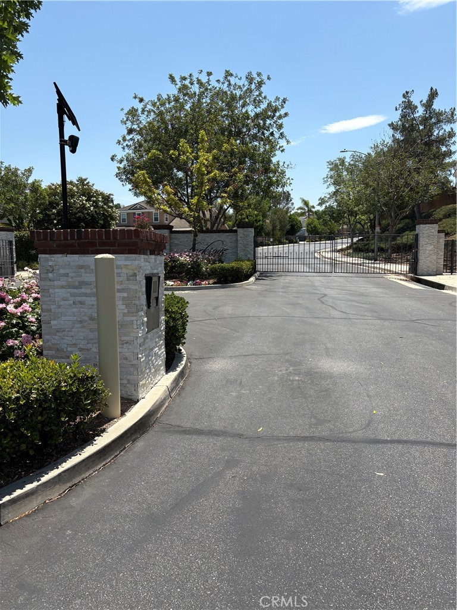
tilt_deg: -4.9
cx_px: 228
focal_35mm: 26
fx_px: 458
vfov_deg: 67.3
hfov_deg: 53.1
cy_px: 305
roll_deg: +1.5
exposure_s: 1/2985
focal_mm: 5.96
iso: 50
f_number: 1.6
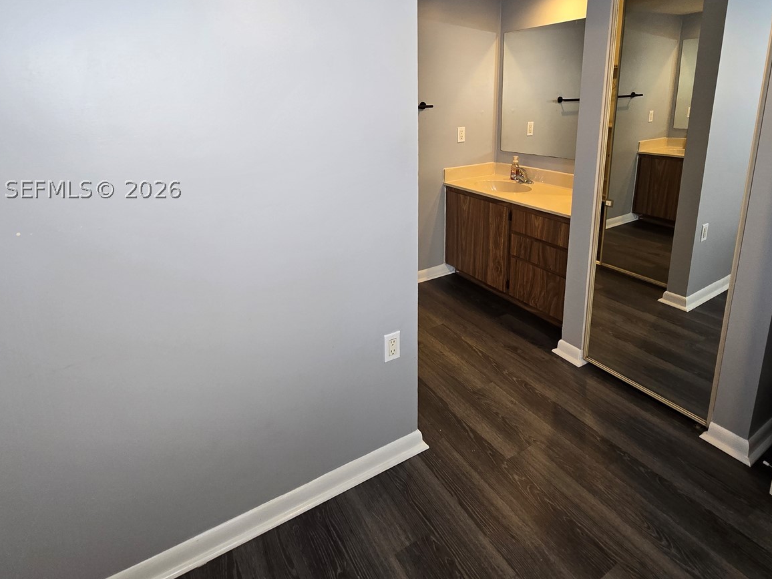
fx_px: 401
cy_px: 189
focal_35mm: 18
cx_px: 385
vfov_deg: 69.4
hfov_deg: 87.8
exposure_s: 1/60
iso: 160
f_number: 2.2
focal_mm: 2.2
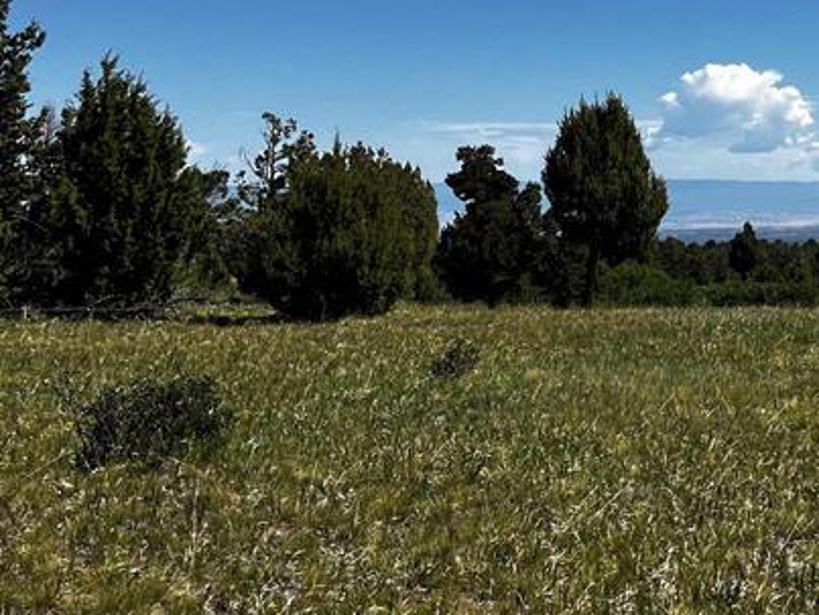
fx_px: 1563
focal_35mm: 66
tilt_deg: -0.2
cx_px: 943
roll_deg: +1.3
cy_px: 175
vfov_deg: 22.1
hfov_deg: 26.6
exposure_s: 1/4149
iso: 50
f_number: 1.6
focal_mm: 5.1
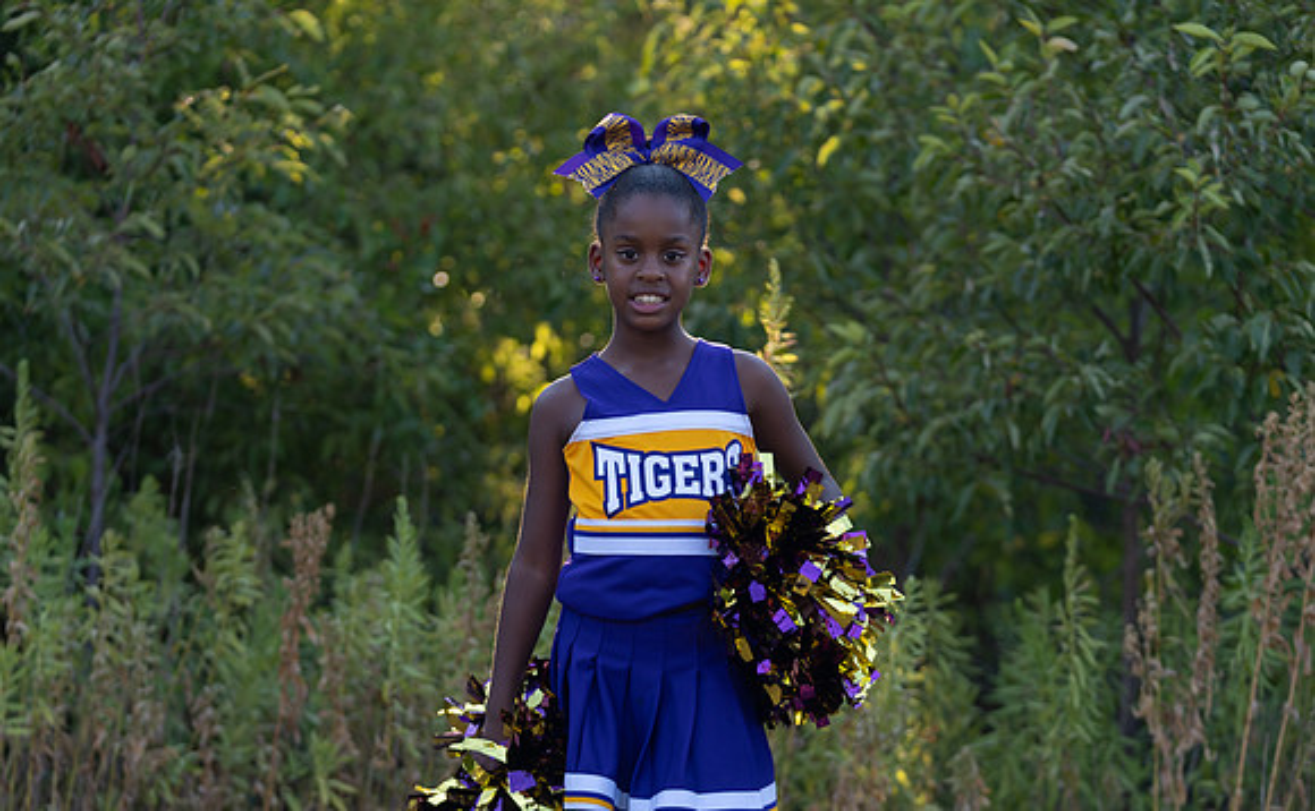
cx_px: 659
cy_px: 507
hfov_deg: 18.0
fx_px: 4145
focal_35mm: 116
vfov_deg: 11.2
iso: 125
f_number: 2.8
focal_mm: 98
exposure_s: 1/320
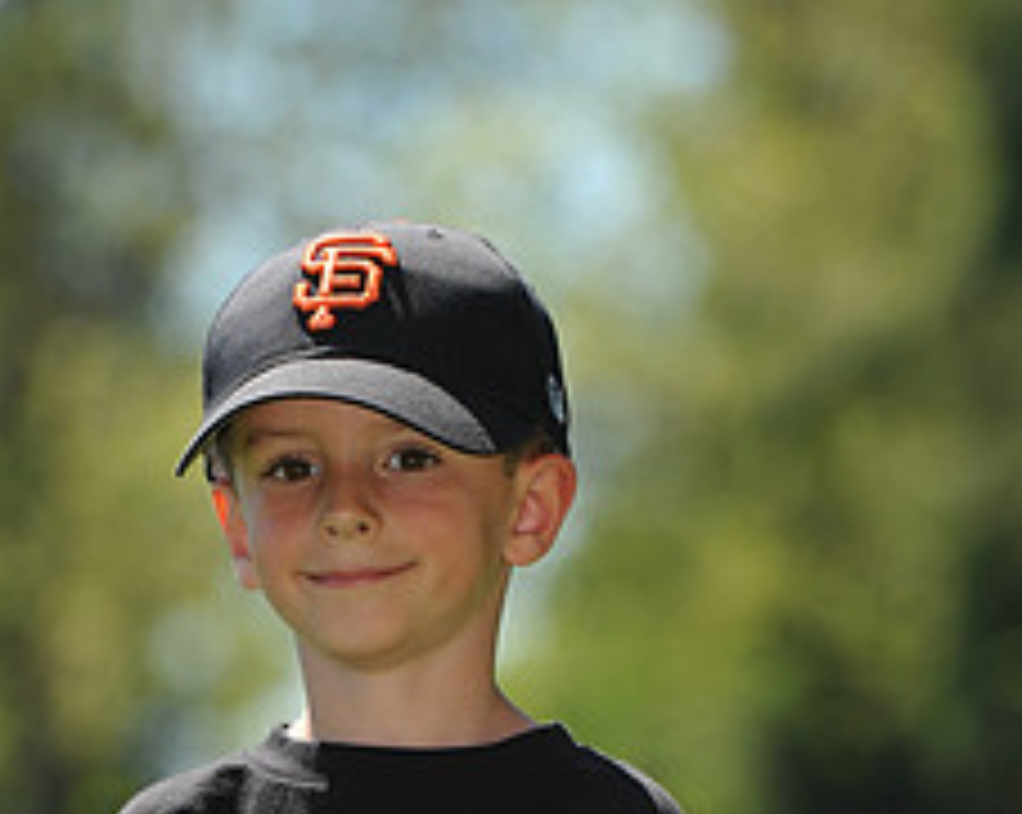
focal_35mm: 312
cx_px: 360
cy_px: 967
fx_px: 9425
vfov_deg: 4.9
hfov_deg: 6.2
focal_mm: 130
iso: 200
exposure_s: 1/1000
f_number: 4
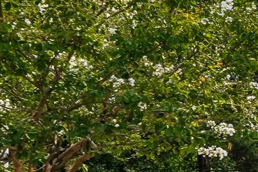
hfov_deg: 13.9
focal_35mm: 106
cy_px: 148
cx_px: 609
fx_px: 756
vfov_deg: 12.9
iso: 100
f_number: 8
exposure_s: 1/125
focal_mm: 11.5
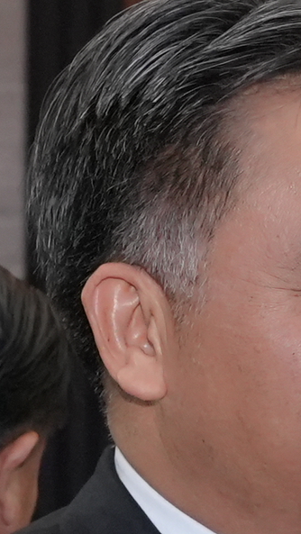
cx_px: 614
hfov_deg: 3.4
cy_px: 869
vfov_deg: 6.1
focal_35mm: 350
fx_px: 4961
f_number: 8
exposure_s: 1/80
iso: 2000
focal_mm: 43
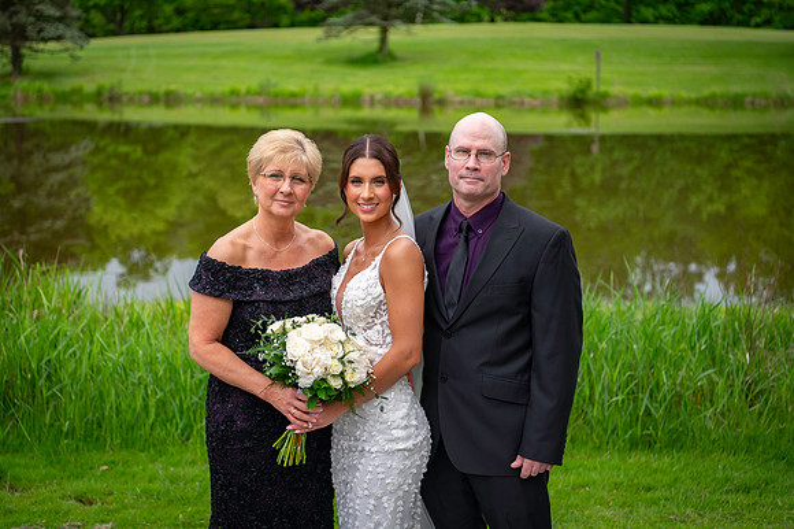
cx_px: 397
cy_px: 264
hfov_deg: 36.3
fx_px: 1212
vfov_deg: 24.6
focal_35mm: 55
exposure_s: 1/3200
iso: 640
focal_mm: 55
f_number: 3.2
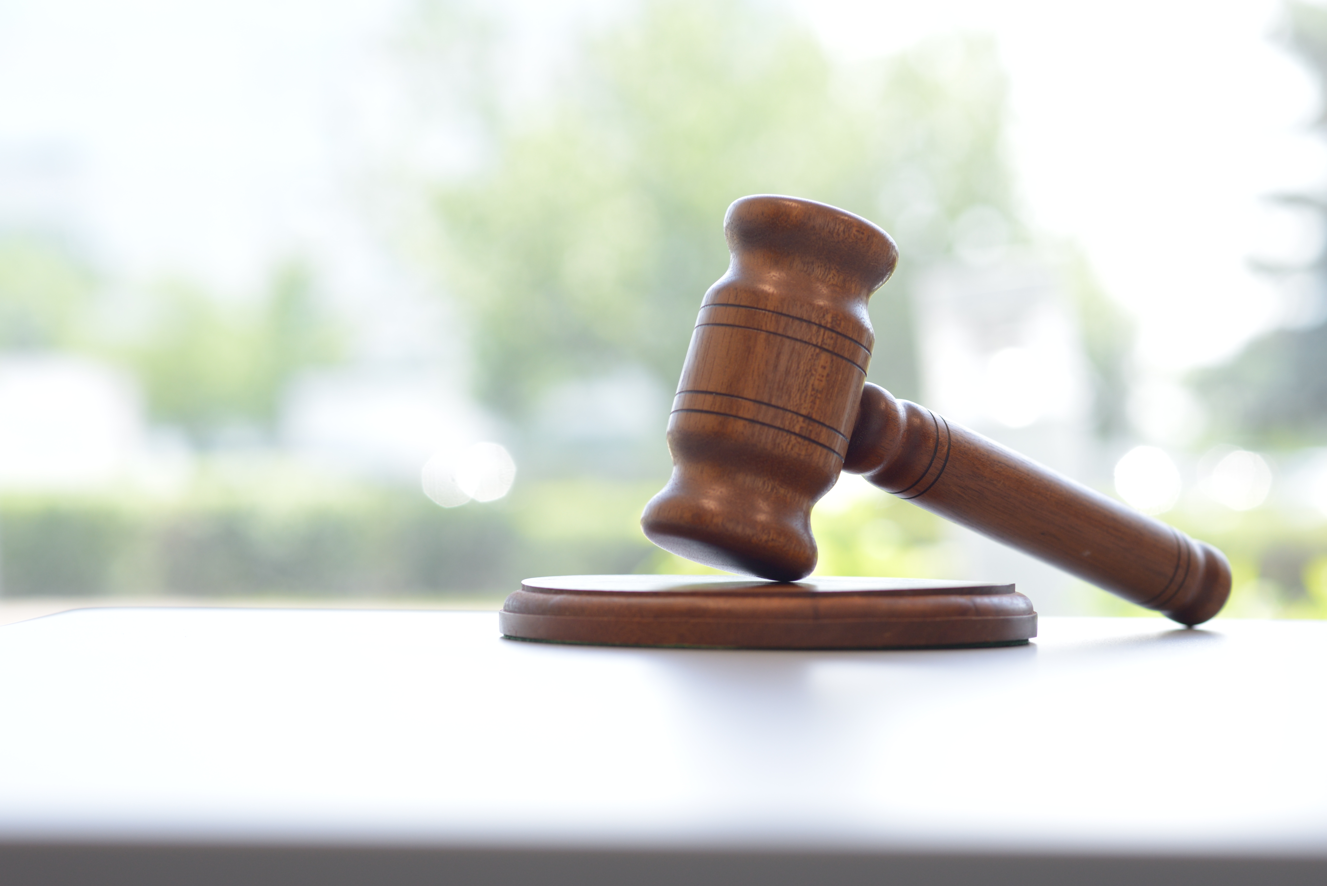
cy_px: 441
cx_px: 685
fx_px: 3687
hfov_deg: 20.4
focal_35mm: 100
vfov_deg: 13.7
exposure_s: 1/125
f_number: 4.5
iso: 400
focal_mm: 85
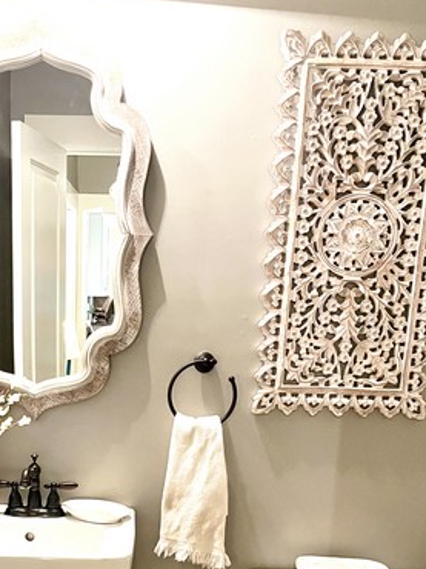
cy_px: 478
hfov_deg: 31.7
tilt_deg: -12.1
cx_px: 125
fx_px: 739
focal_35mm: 45
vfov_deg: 39.9
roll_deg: -1.3
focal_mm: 5.1
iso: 500
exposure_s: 1/40
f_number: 1.6
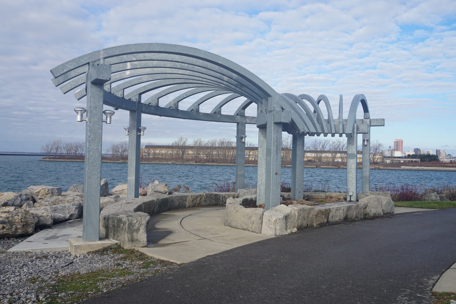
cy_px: 152
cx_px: 228
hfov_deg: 55.1
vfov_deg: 38.4
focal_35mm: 34
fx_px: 437
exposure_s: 1/125
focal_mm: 23
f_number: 11
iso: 100
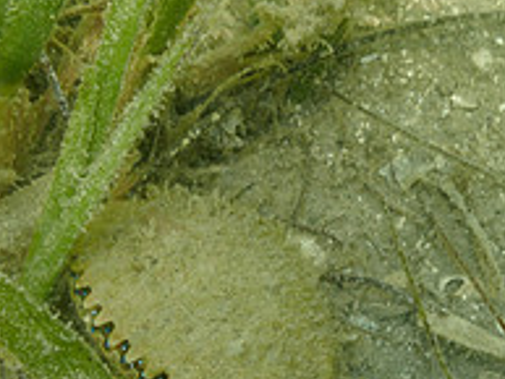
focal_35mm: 75
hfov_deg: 25.6
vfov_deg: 19.6
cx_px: 390
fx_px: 1095
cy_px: 260
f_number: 2.8
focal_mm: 4.5
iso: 100
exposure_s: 1/250
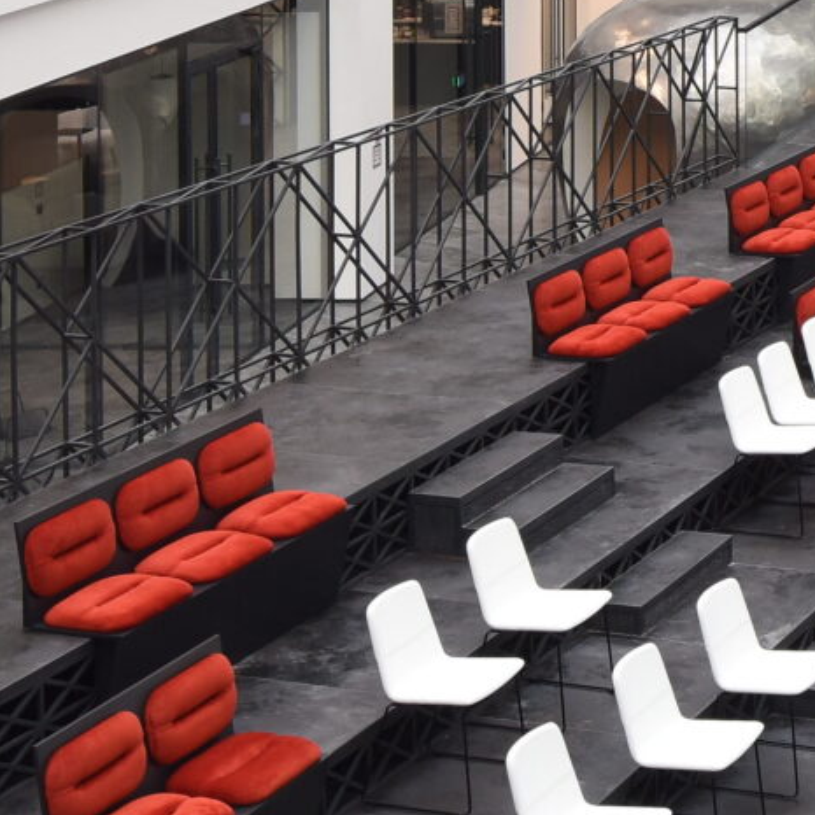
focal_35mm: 89
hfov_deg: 17.6
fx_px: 2371
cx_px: 1202
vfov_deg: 17.8
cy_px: -336
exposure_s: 1/10
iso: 400
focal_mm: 19
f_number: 9
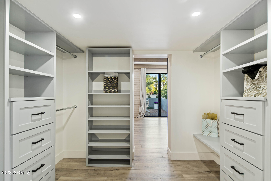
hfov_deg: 93.3
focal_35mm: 17
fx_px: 128
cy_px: 90
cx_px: 136
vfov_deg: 70.5
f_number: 8
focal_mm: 17
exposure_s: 1/3
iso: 320
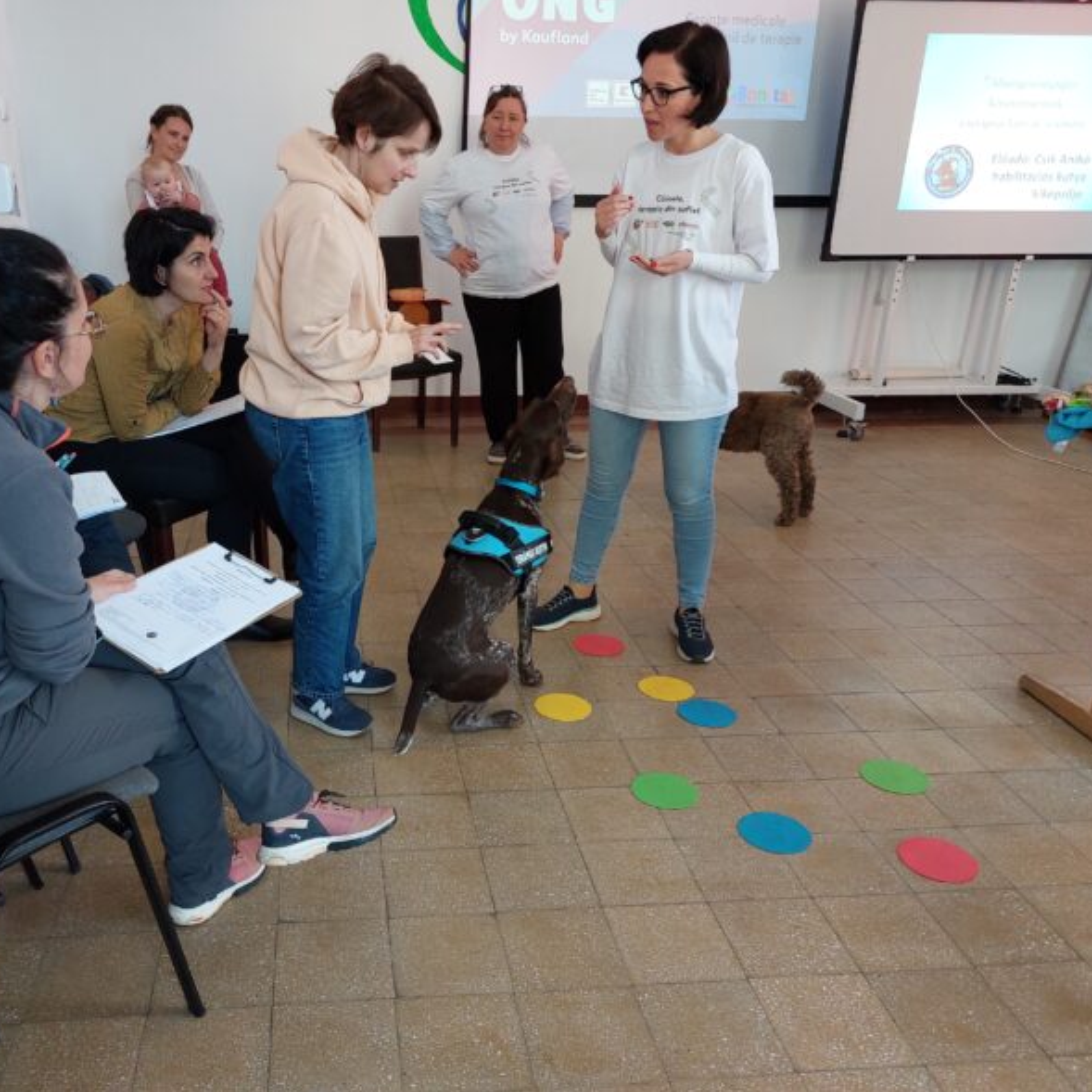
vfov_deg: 54.0
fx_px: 1071
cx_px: 421
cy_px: 541
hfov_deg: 53.5
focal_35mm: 30
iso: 160
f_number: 1.8
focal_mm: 5.23
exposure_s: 1/100
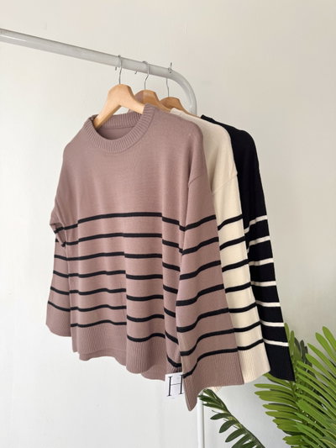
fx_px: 310
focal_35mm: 24
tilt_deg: -3.5
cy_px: 224
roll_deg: +1.1
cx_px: 168
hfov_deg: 56.8
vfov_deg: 71.6
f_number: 1.78
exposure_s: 1/685
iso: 80
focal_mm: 6.76
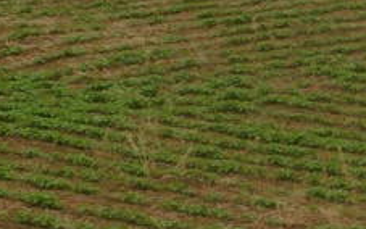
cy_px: -311
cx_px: 447
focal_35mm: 339
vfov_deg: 3.8
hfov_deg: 6.2
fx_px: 3382
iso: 125
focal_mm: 12.6
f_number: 4.3
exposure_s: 1/80
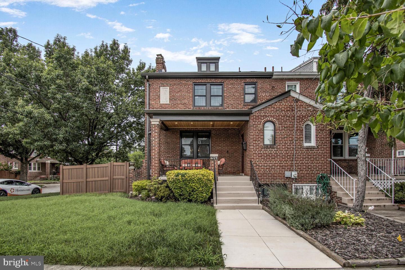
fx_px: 169
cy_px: 135
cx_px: 202
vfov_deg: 77.3
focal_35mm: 15
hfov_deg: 100.4
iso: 200
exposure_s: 1/500
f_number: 8
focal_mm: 10
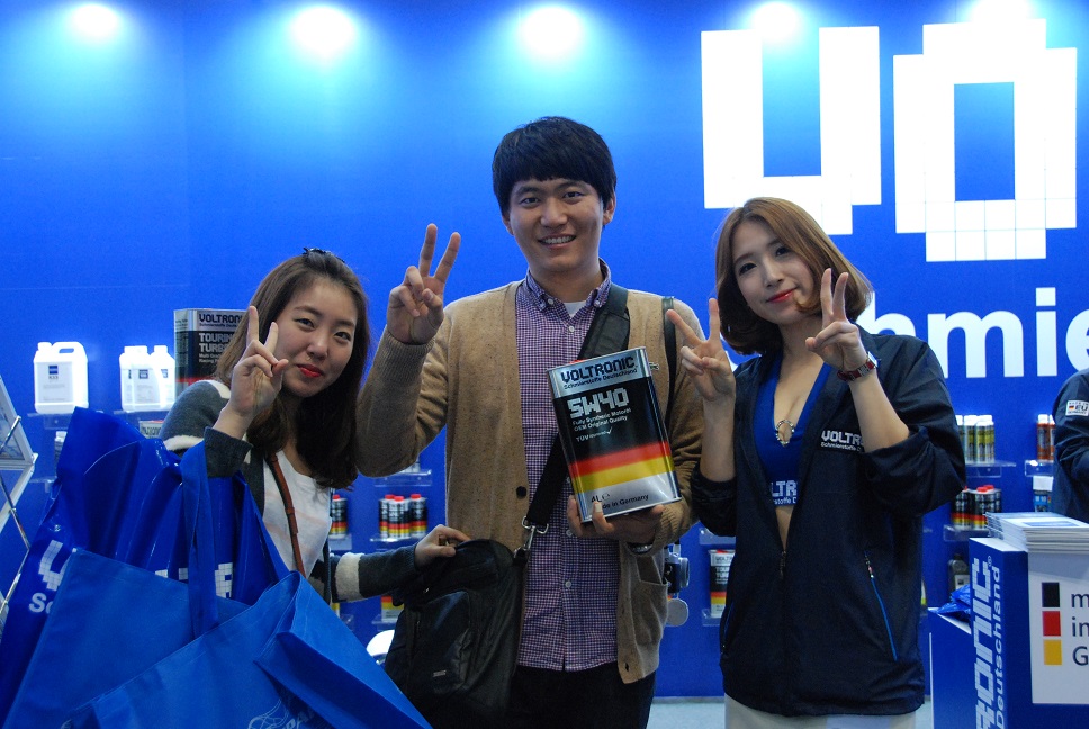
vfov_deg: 32.0
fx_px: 1272
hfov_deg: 46.3
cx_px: 544
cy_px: 364
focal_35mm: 42
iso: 1250
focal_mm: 28
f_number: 4
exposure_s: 1/60
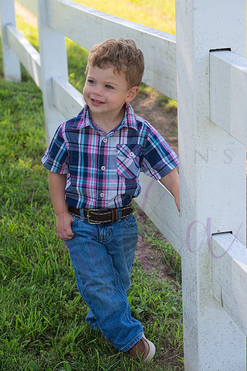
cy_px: 186
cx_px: 124
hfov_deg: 20.0
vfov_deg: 29.7
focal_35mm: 68
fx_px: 701
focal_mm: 68
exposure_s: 1/200
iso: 400
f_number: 7.1
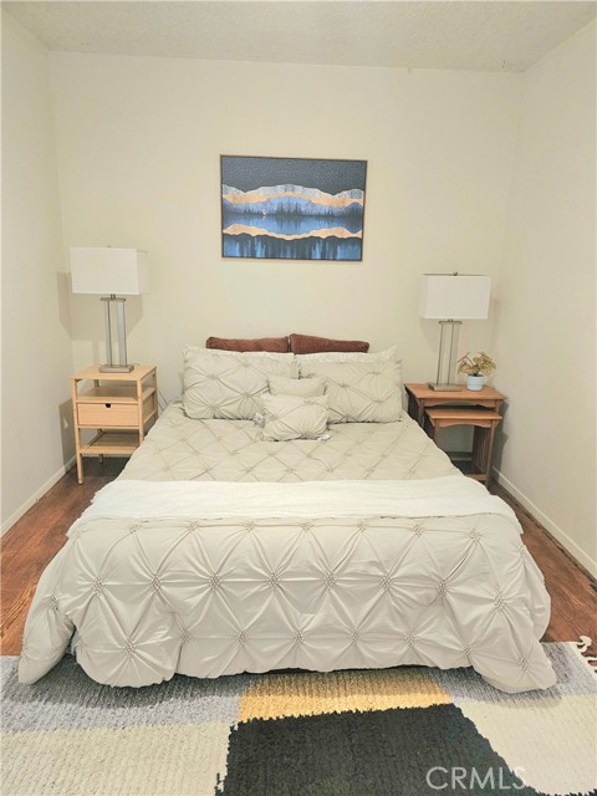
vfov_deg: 73.9
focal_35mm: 23
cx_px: 298
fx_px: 529
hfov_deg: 58.9
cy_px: 398
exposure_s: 1/40
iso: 500
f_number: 1.7
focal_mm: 6.3
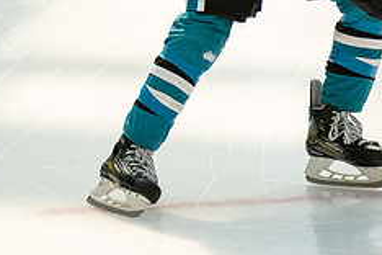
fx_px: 4340
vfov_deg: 3.4
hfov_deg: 5.0
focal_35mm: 409
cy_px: -94
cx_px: 314
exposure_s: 1/2500
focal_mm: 140
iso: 1600
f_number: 3.2
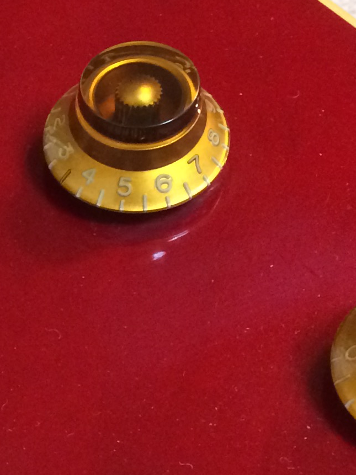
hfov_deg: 12.3
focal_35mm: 110
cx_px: -295
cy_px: 336
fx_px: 1509
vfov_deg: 17.8
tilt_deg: -57.5
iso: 320
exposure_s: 1/15
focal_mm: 4.15
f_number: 2.2
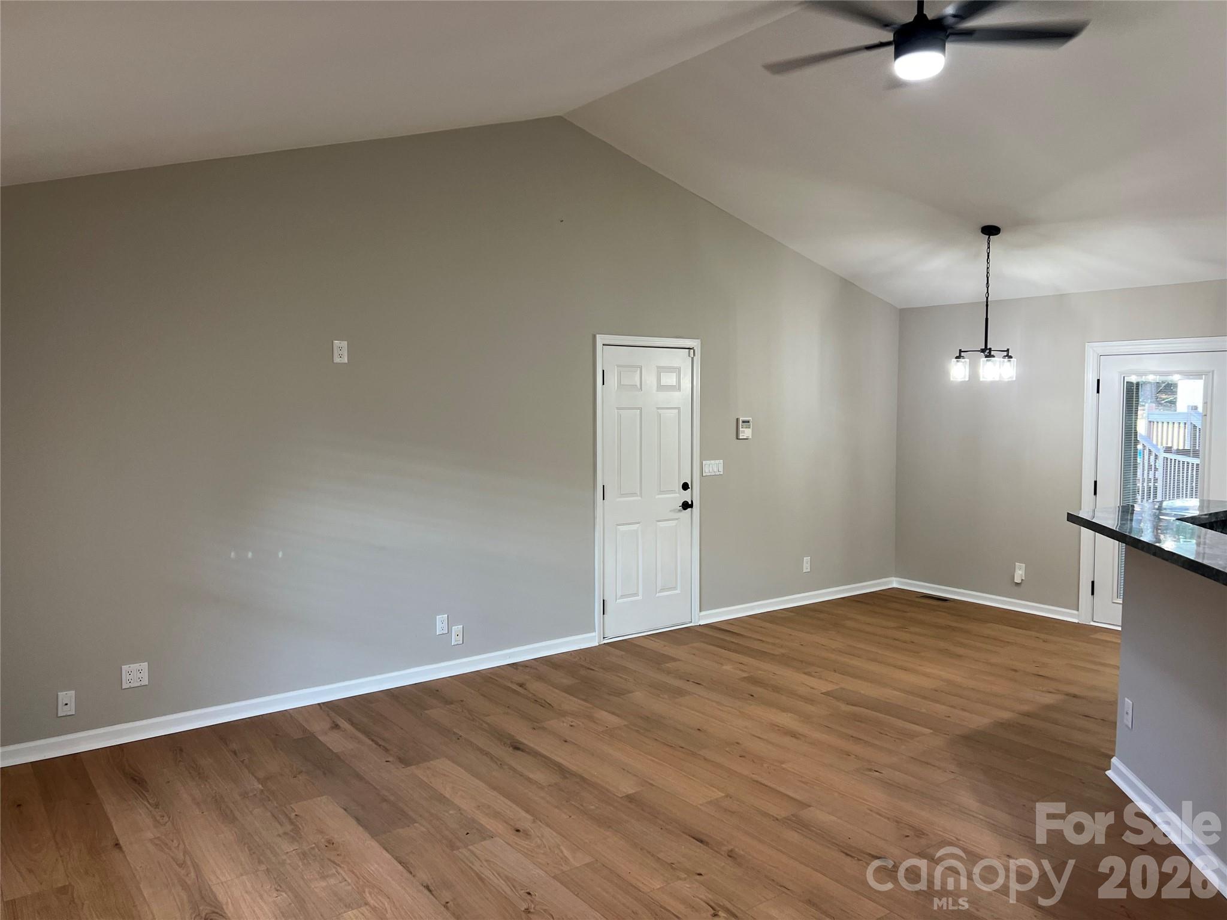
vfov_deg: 53.1
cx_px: 614
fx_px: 922
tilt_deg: -2.7
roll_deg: +0.6
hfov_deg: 67.3
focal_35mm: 26
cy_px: 460
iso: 80
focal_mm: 5.7
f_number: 1.5
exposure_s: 1/60
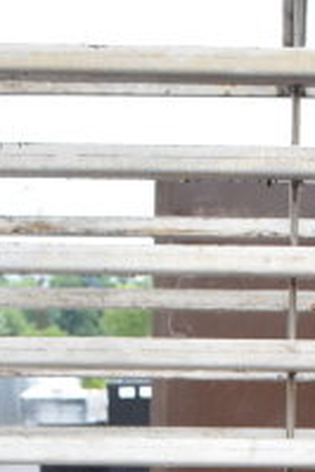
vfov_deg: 11.7
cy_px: 926
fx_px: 2074
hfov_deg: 8.6
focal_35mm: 158
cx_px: 296
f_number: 5.6
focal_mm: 23
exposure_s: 1/125
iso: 200
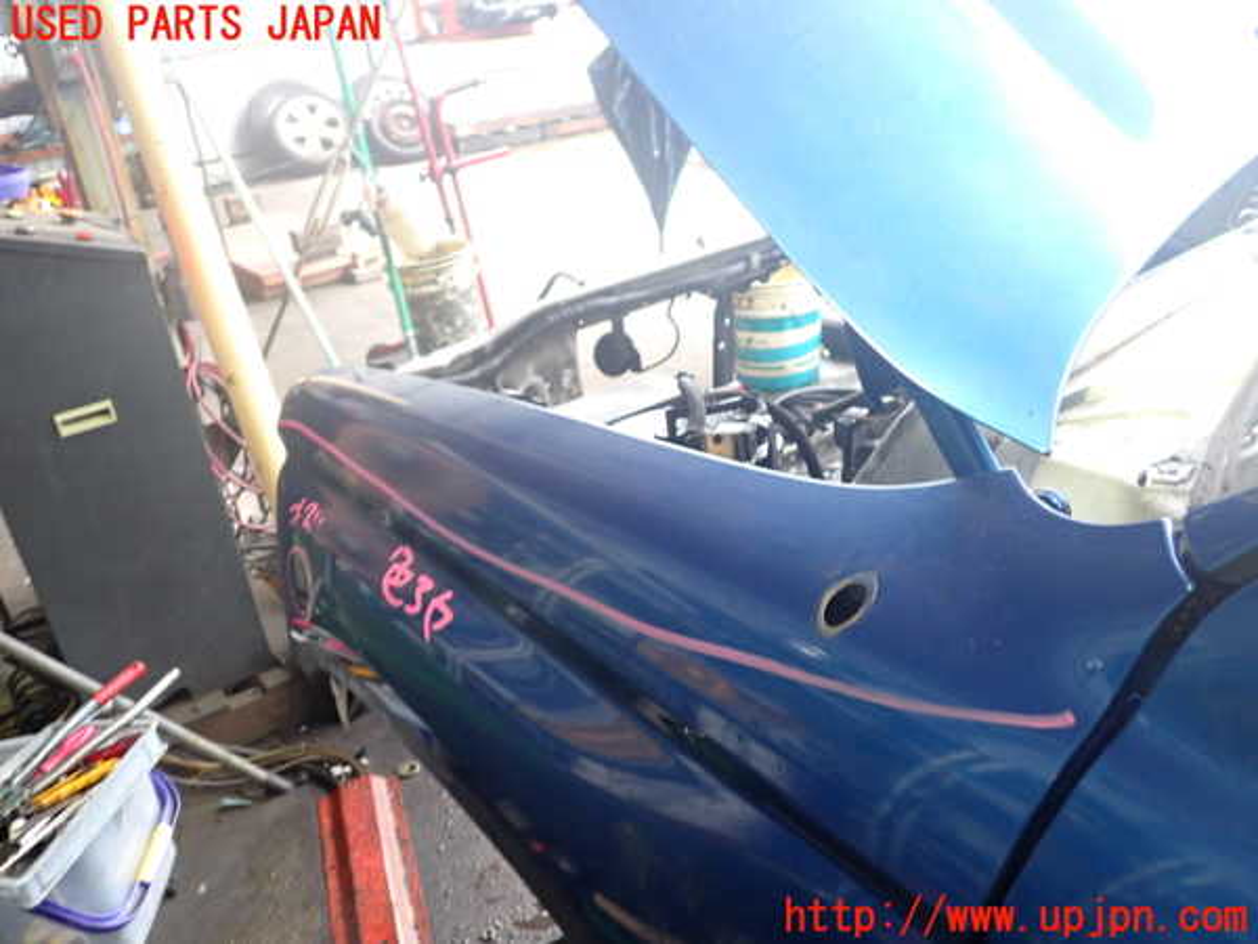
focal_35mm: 30
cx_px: 629
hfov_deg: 60.0
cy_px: 472
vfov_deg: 46.8
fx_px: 1090
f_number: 2.3
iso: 320
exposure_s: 1/30
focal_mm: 5.4
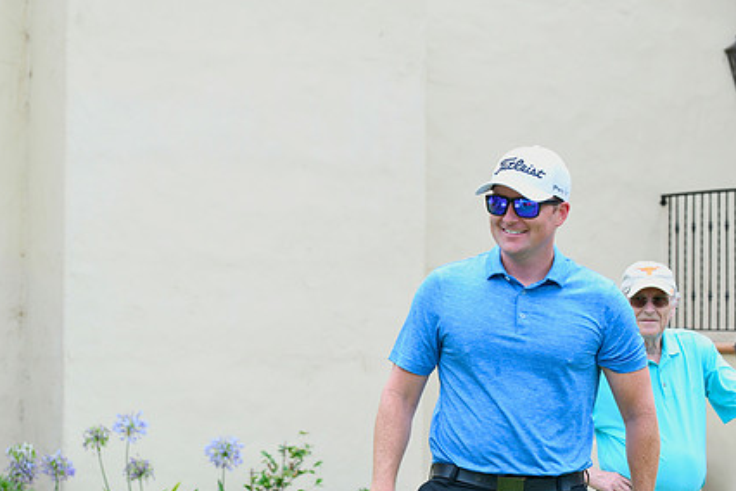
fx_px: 2392
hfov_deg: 17.5
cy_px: 333
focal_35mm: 117
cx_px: 271
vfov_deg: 11.7
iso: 400
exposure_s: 1/400
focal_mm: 86
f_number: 7.1
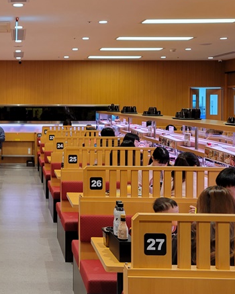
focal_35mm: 58
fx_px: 505
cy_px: 105
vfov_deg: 32.3
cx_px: 7
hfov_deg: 25.1
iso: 125
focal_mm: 5.4
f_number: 1.8
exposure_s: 1/120
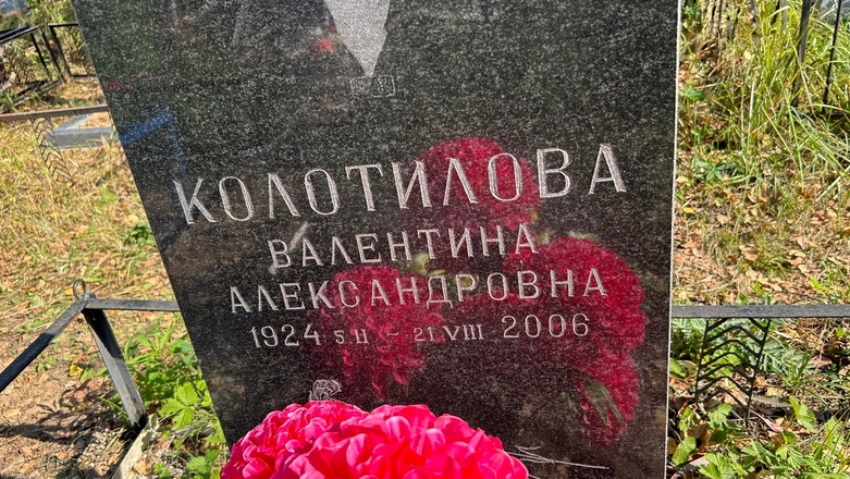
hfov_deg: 66.0
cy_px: 240
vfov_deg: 40.2
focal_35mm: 29
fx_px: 654
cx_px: 419
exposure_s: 1/1029
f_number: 1.5
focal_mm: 5.7
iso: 50
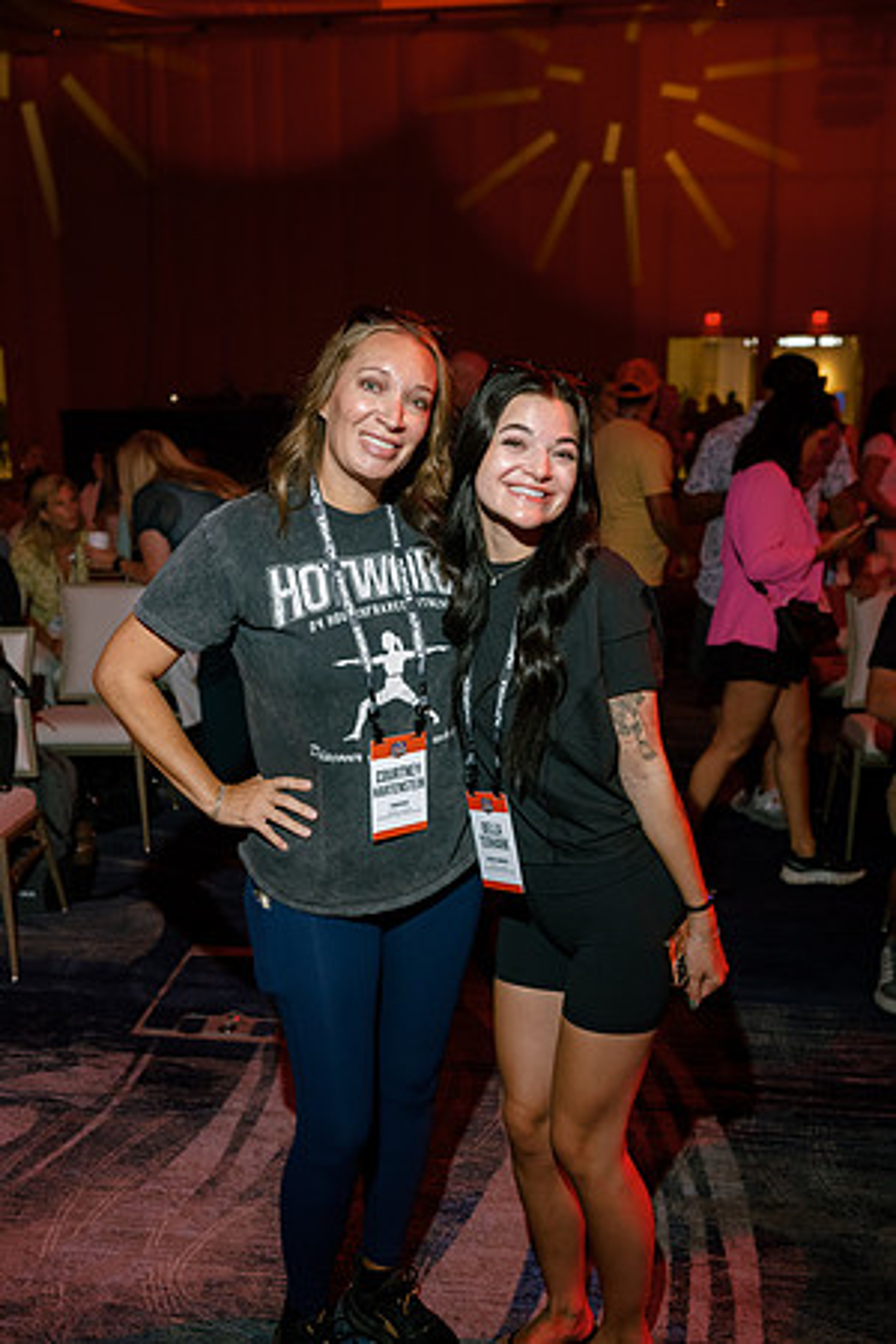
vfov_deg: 54.4
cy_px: 672
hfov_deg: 37.9
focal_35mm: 35
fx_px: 1307
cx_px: 448
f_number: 4
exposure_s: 1/160
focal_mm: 35
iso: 1250
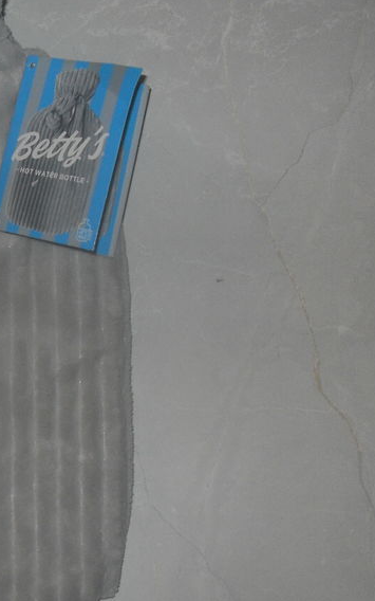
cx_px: -95
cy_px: 307
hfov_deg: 17.8
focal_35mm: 69
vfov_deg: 29.8
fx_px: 1128
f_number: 2.8
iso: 100
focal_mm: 6.3
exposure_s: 1/45
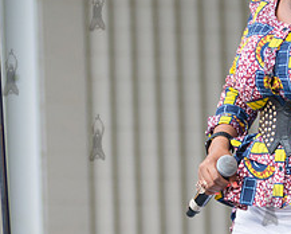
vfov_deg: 5.9
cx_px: 288
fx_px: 2276
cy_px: 62
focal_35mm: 264
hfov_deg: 7.3
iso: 1000
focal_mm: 80
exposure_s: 1/800
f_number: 2.8
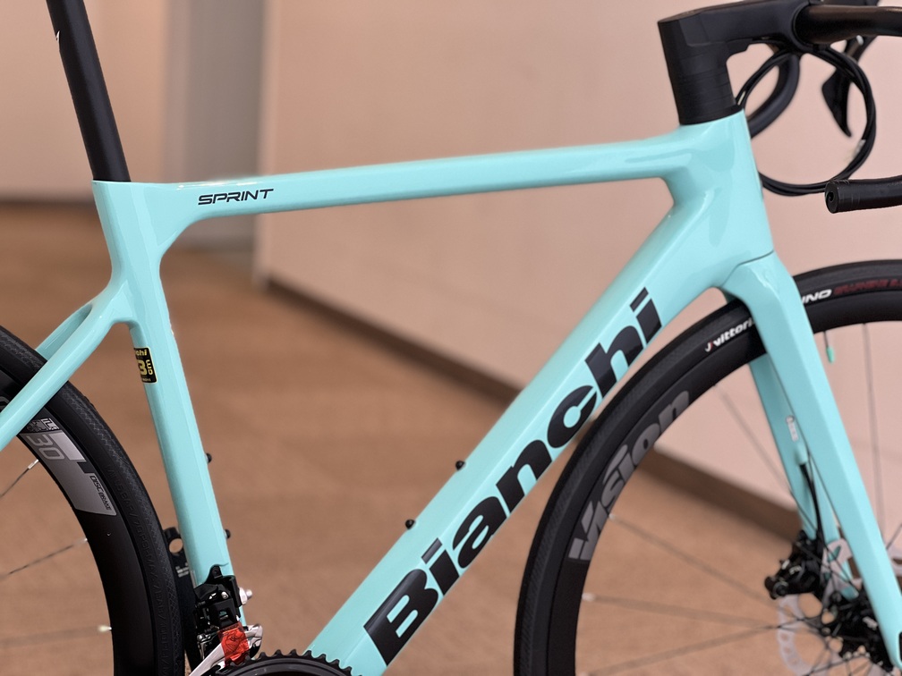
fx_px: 2006
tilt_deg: -8.0
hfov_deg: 25.3
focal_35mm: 77
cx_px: 451
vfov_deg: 19.1
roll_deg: -2.7
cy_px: 338
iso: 200
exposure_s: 1/121
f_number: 2.8
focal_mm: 9
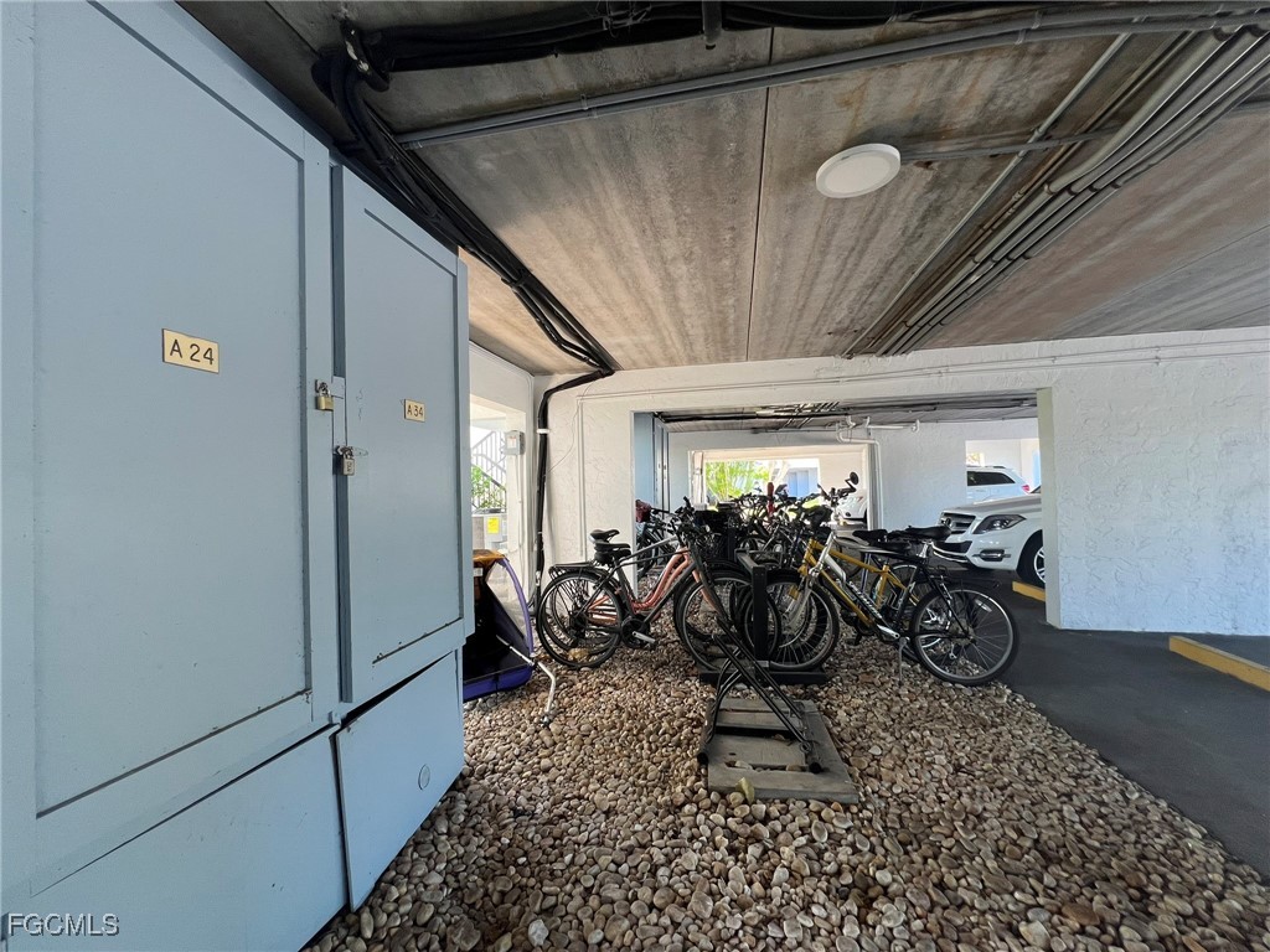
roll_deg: +1.3
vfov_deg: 89.9
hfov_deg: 106.2
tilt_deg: +0.6
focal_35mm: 13
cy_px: 476
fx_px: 477
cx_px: 635
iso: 64
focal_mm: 1.57
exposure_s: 1/99
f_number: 1.8
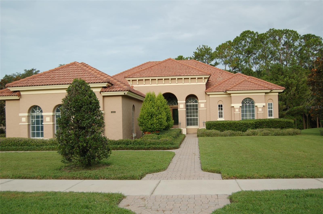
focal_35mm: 34
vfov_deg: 38.2
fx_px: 309
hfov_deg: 55.2
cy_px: 107
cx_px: 162
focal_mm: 23
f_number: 3.8
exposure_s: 1/500
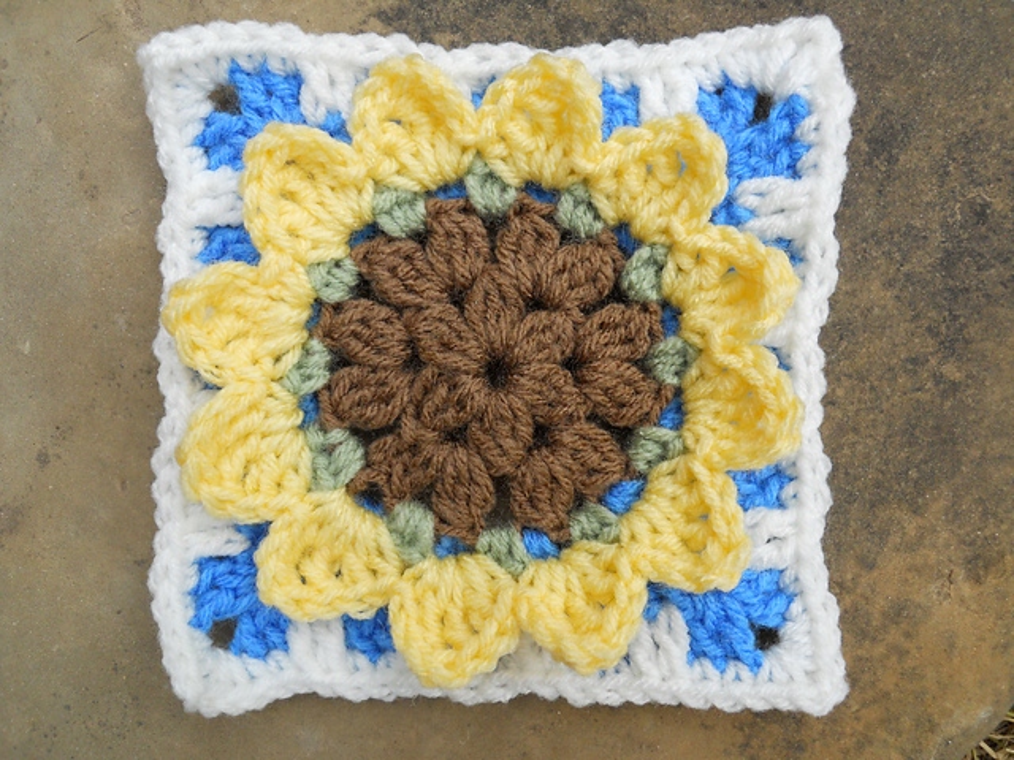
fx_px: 820
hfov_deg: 63.4
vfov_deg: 49.7
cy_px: 380
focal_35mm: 28
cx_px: 507
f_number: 2.7
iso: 160
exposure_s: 1/250
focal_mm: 5
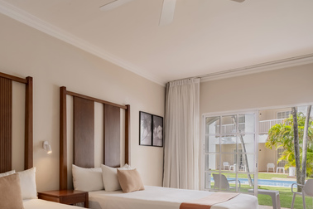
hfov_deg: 64.4
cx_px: 89
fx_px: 235
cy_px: 152
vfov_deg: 46.5
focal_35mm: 27
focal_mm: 17
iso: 200
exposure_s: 1/160
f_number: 10
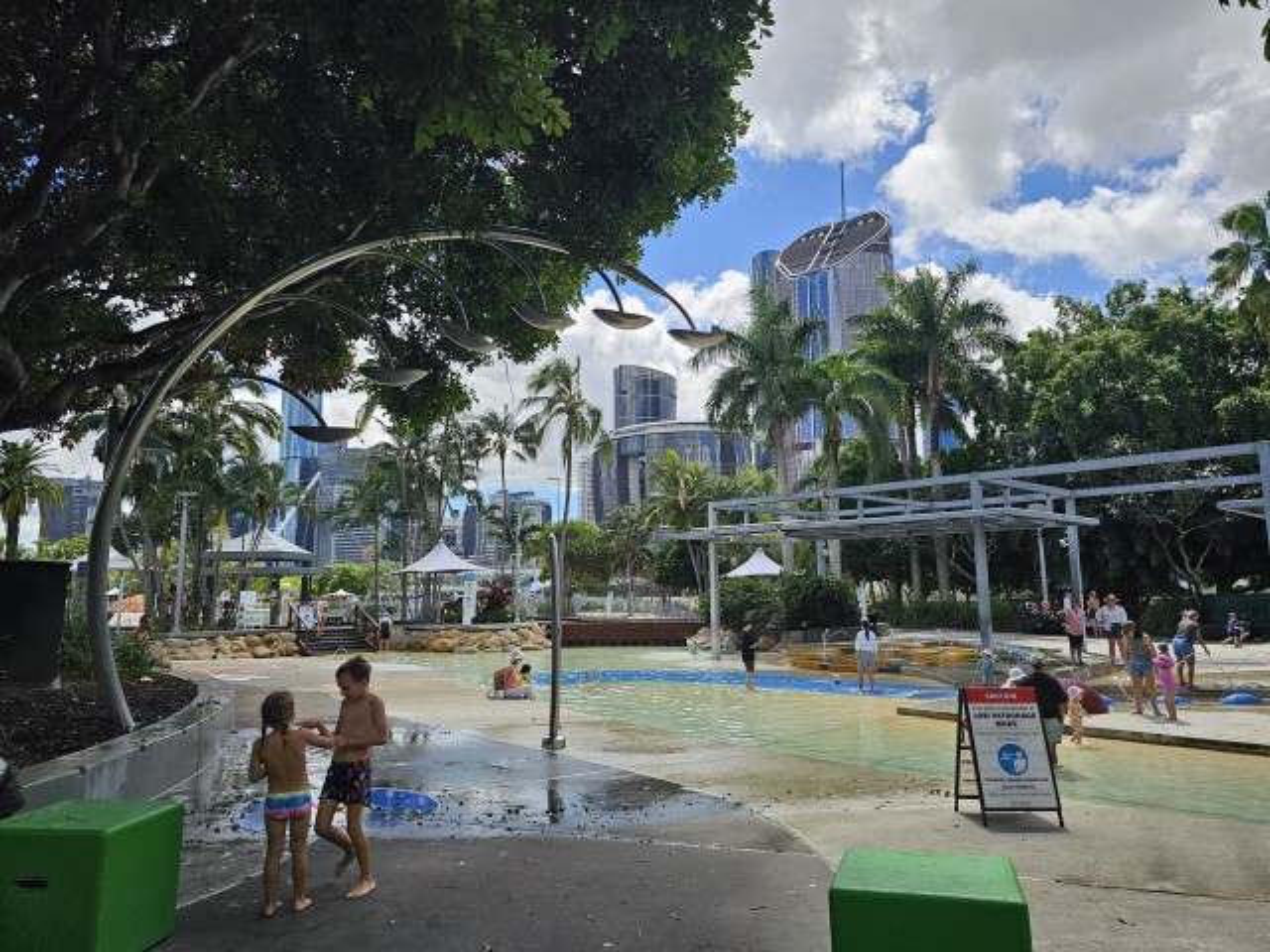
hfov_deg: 73.9
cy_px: 476
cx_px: 635
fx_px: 844
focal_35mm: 23
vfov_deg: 58.9
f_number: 1.7
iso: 20
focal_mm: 6.3
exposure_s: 1/1096
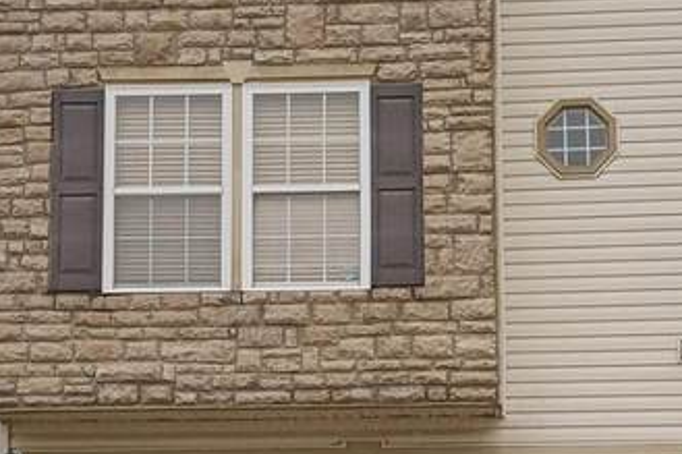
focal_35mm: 85
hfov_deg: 23.9
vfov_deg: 15.8
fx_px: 1609
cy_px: 415
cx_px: 396
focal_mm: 3.71
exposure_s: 1/222
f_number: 2.2
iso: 116
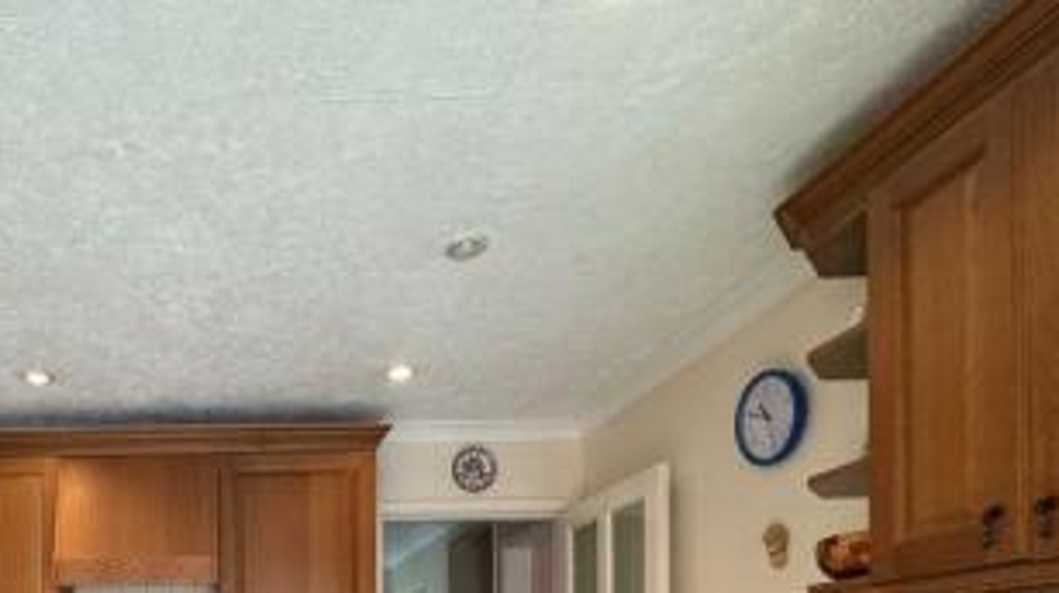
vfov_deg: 33.3
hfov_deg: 60.2
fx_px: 814
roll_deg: +0.3
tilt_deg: -2.5
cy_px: 698
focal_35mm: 29
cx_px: 195
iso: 250
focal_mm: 2.22
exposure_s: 1/100
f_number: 2.2
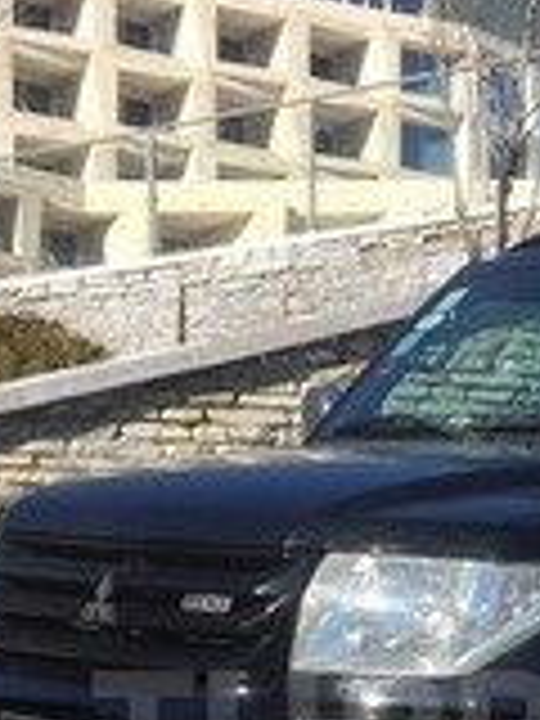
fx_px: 1872
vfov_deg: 21.0
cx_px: 554
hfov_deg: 16.1
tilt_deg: +3.1
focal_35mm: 90
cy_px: 738
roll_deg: +0.4
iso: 32
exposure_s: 1/1464
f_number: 2.2
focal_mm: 4.15
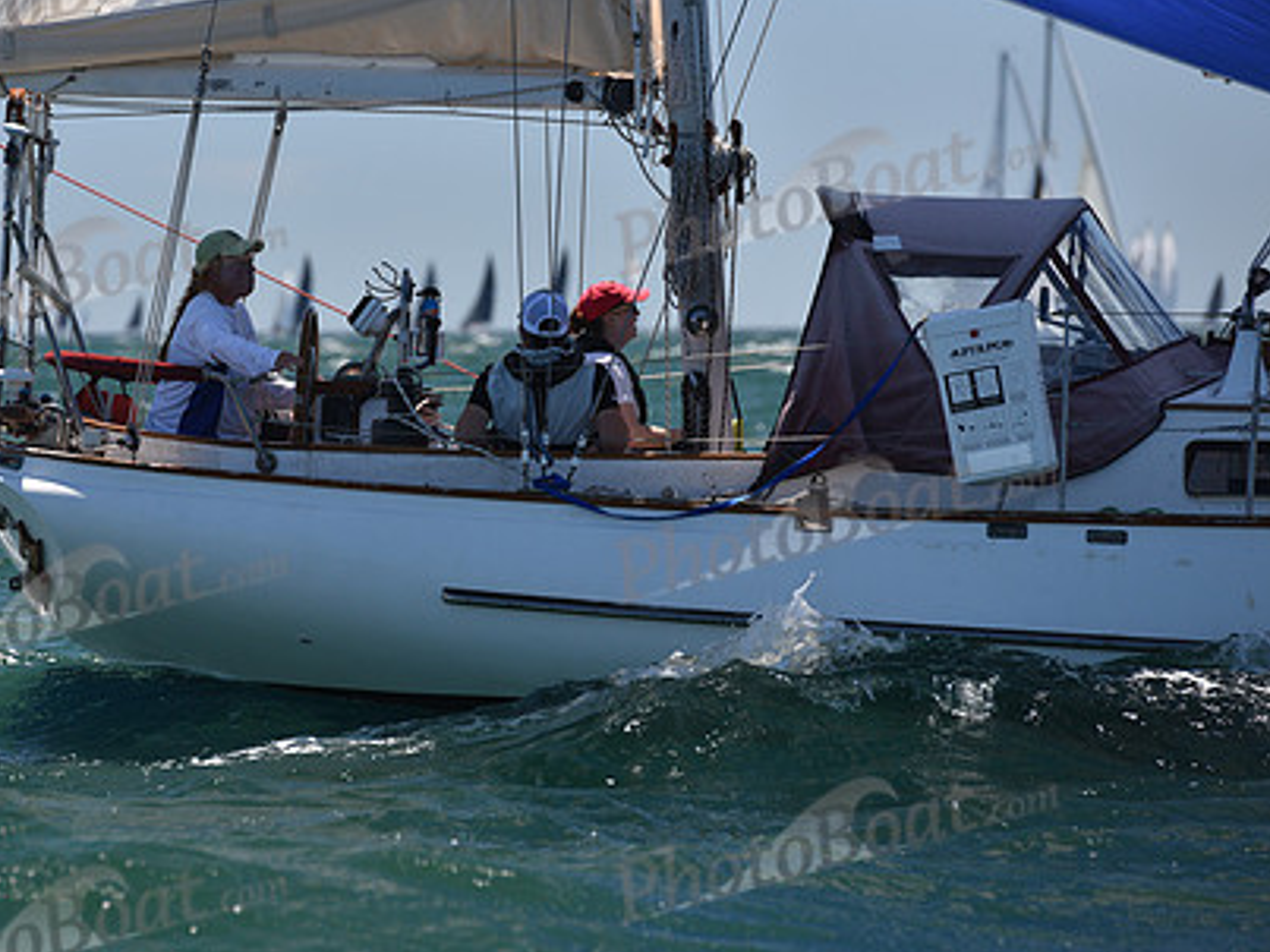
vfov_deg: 5.4
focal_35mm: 277
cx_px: 454
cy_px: 402
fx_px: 10160
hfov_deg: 7.2
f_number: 5
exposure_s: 1/800
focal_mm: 200
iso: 250
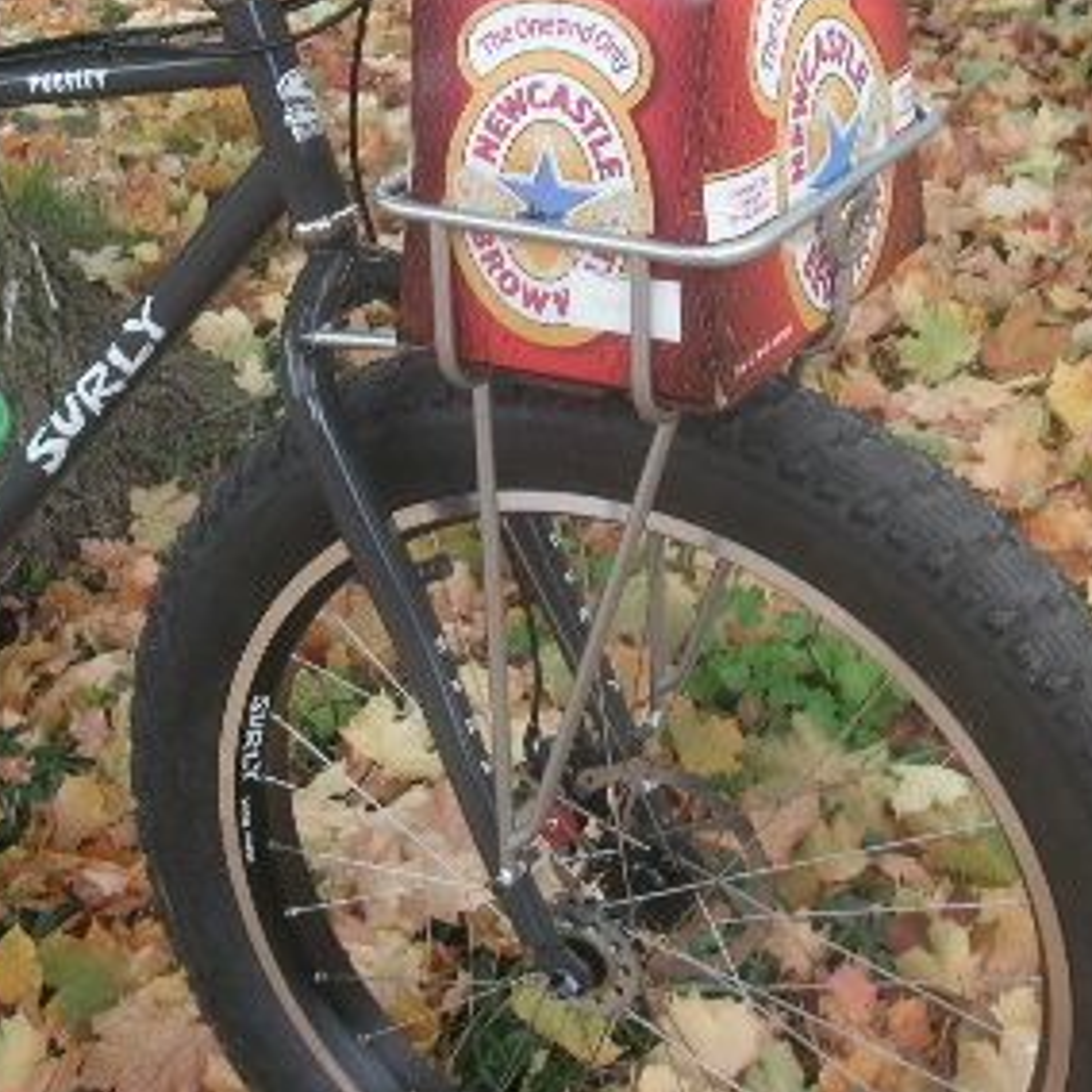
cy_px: 313
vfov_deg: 25.5
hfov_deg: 25.7
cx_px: 600
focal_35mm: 67
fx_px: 2391
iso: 80
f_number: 3.3
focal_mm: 6.3
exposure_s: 1/45
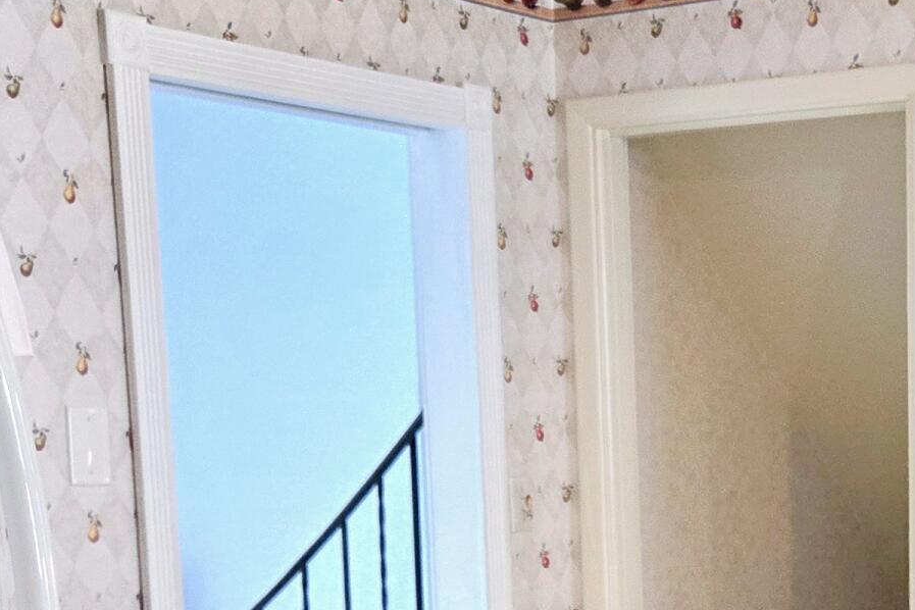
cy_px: 680
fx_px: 2033
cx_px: 844
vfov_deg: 16.5
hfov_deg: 24.5
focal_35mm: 80
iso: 250
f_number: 1.8
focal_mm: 5.4
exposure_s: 1/120
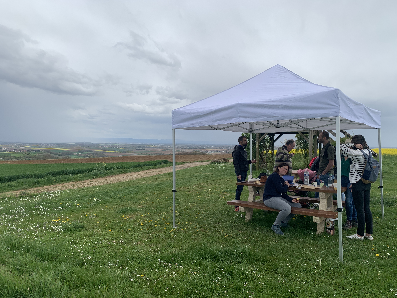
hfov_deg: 67.3
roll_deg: -1.4
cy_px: 149
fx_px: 298
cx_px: 198
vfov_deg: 53.1
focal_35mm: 26
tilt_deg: -1.6
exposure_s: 1/1812
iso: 25
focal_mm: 4.25
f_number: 1.8
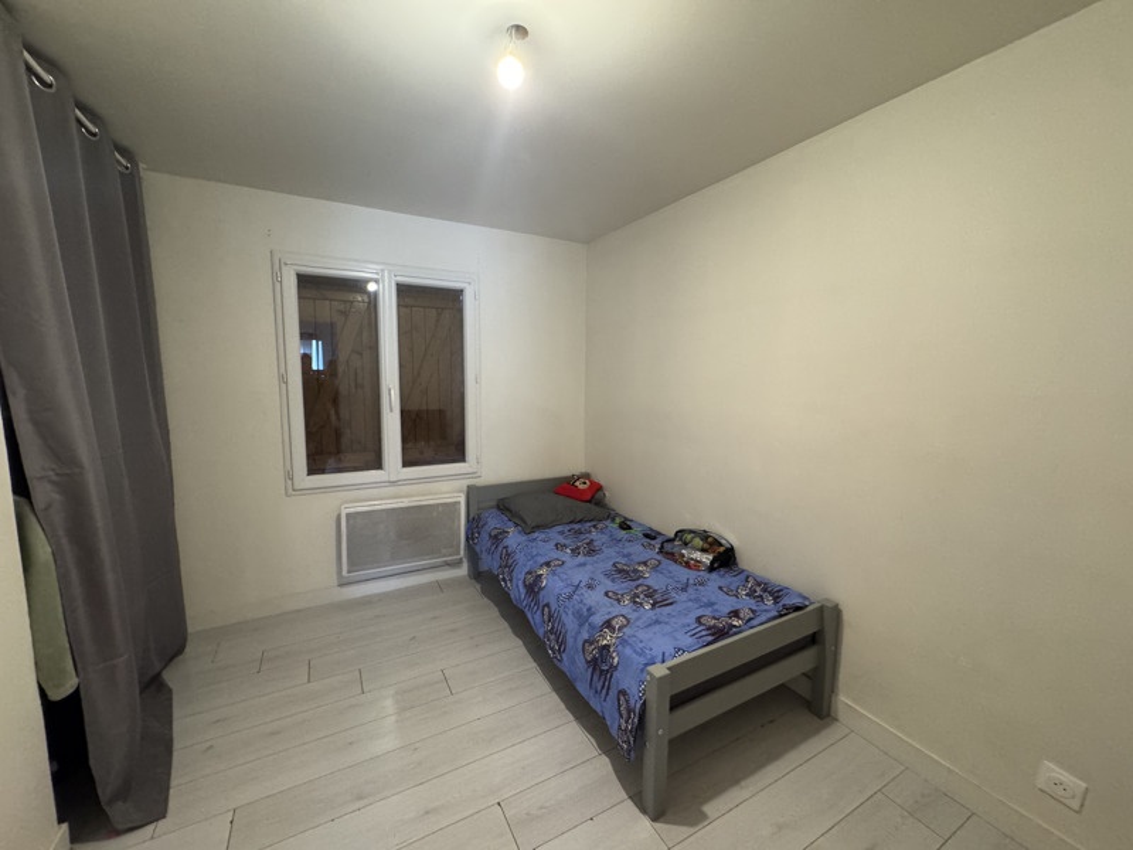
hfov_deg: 102.1
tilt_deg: -6.8
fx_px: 458
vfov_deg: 85.7
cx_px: 566
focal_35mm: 14
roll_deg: +0.3
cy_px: 425
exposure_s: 1/60
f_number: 2.2
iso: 800
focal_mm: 2.22
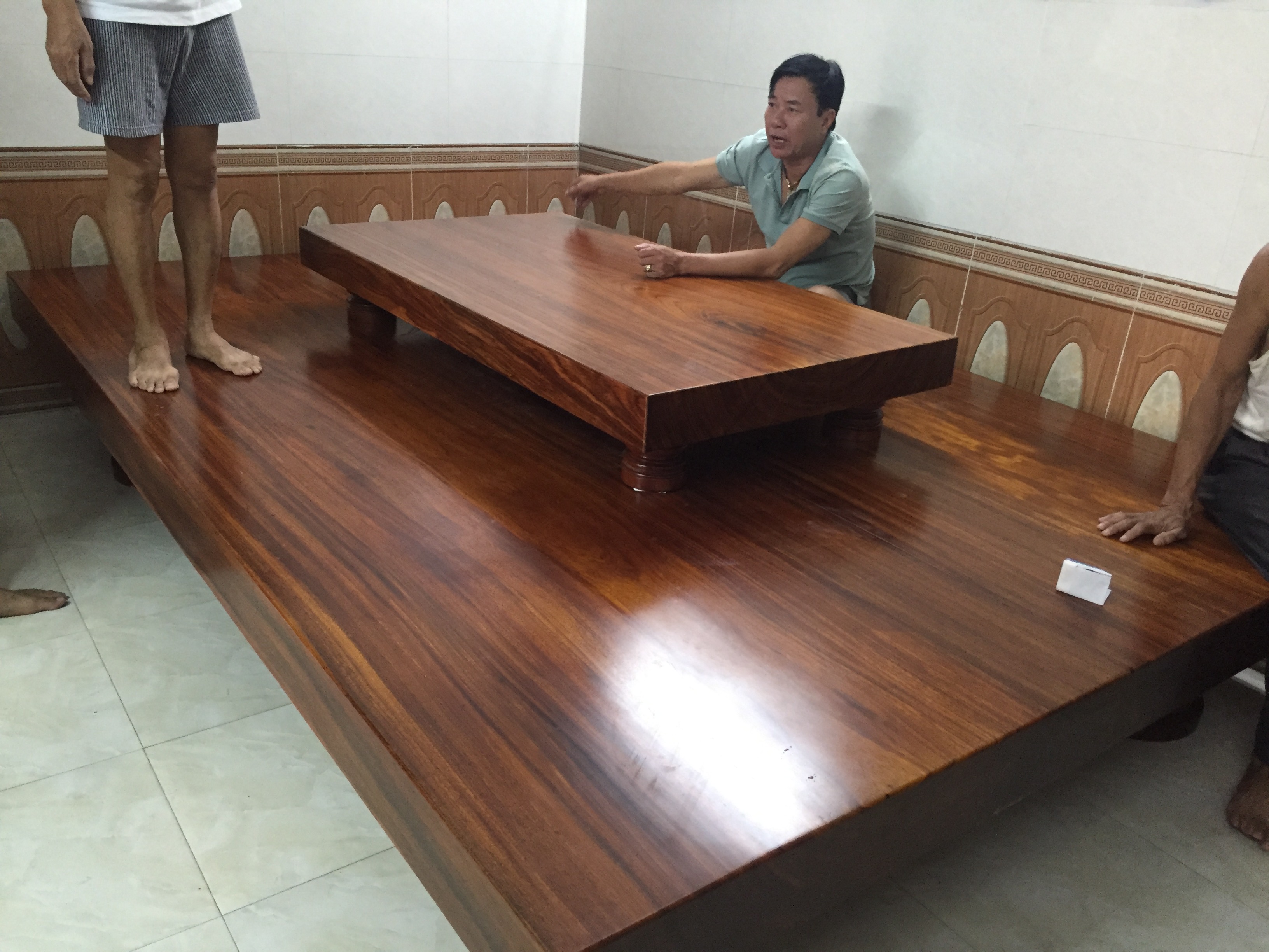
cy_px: 476
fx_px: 1063
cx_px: 634
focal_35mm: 29
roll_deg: -5.2
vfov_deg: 48.2
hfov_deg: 61.7
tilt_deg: -23.6
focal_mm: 4.15
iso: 250
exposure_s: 1/33
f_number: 2.2
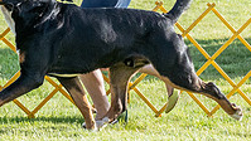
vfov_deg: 2.3
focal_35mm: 520
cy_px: -79
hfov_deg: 4.1
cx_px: 17
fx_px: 3461
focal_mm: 125
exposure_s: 1/1250
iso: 1000
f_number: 6.3
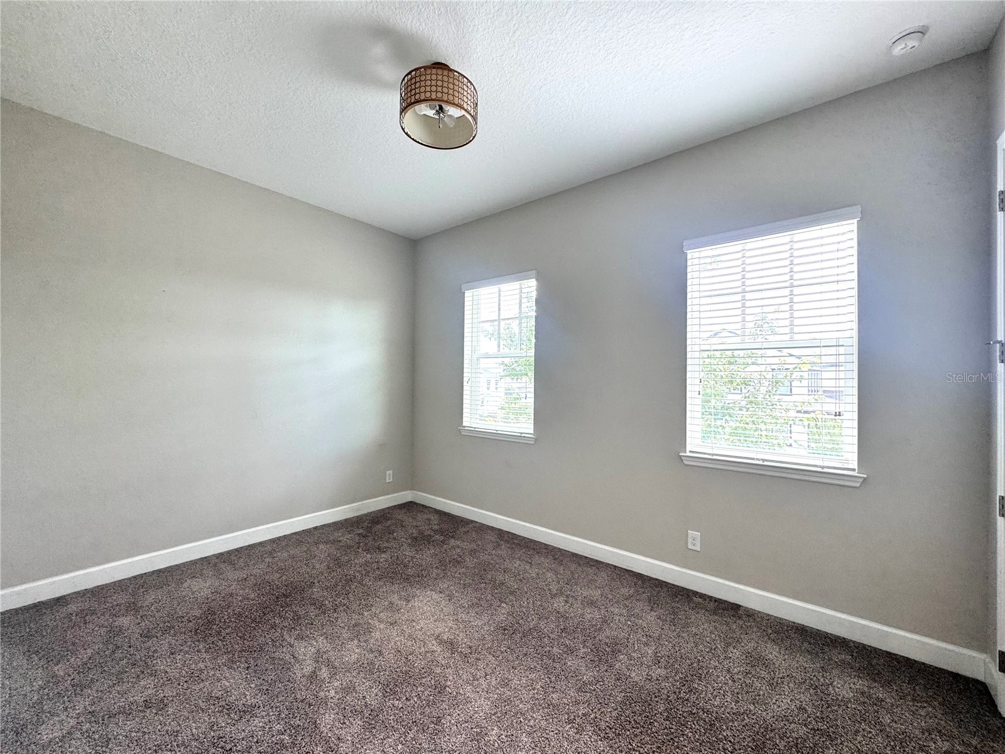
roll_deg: -0.9
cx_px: 502
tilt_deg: +1.5
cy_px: 377
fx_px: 406
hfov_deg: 102.1
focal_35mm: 14
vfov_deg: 85.7
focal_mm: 2.22
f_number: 2.2
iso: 160
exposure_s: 1/120
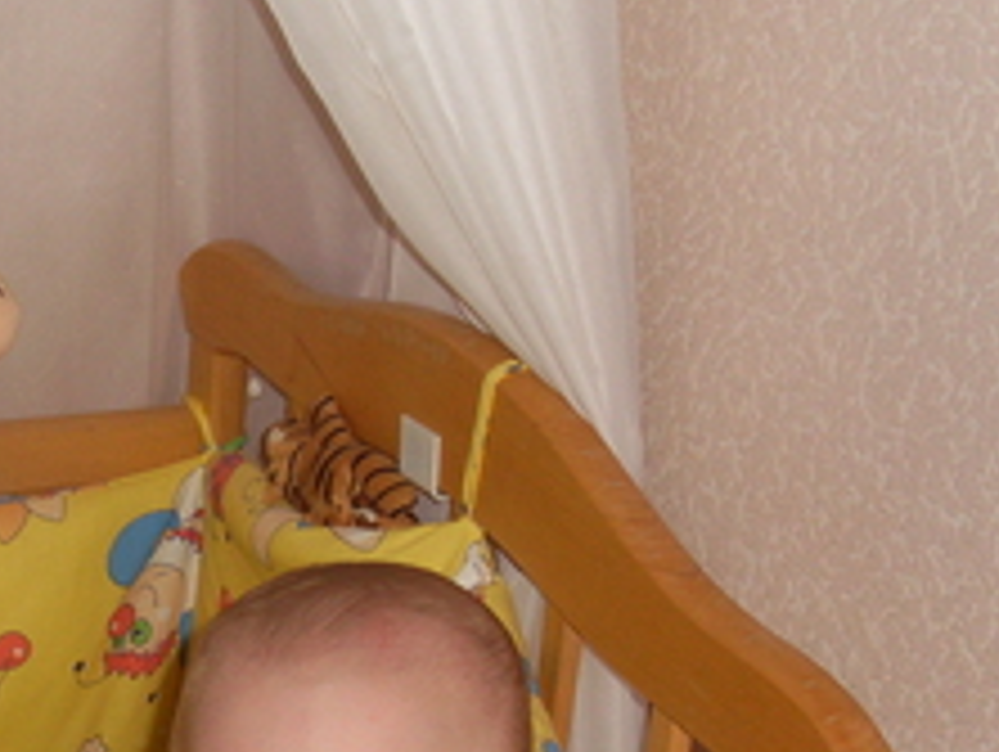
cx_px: 14
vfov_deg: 15.7
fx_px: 2716
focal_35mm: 94
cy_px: 534
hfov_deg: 20.2
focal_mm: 6.3
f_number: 3
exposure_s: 1/45
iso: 100
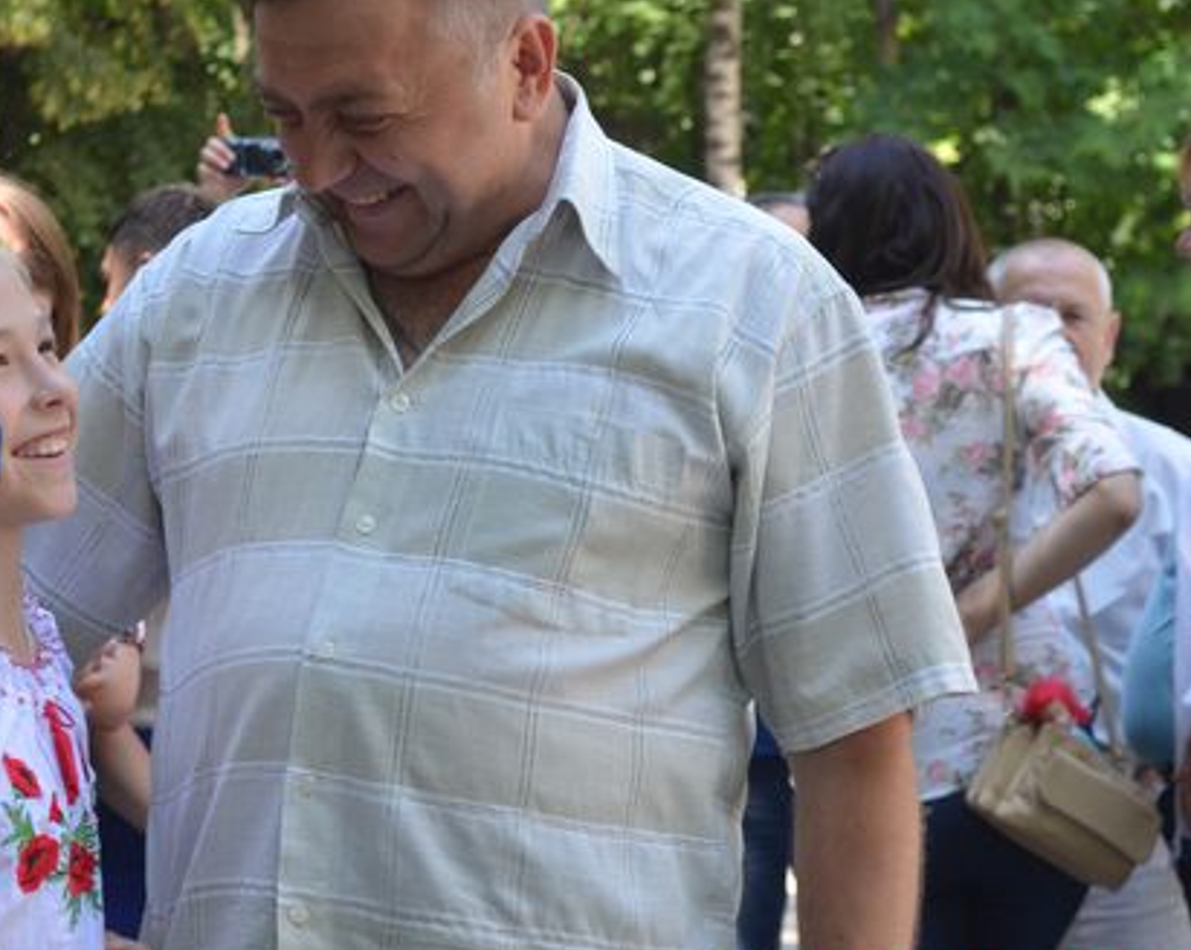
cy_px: 504
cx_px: 443
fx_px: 4050
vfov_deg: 13.4
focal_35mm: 115
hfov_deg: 16.7
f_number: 5.6
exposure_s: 1/125
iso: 400
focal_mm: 48
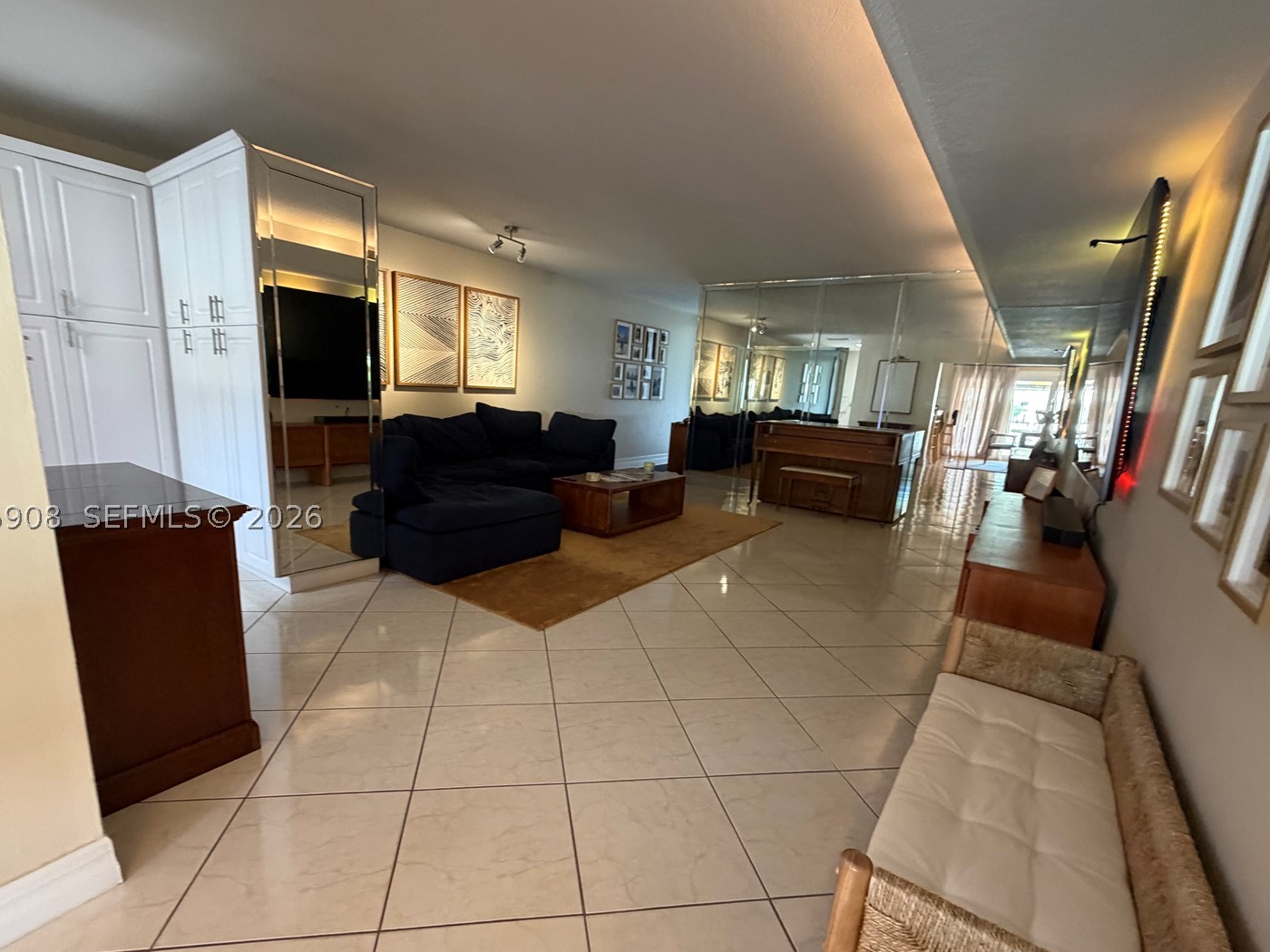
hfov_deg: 94.4
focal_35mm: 16
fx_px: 587
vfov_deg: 77.9
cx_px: 601
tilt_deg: -13.4
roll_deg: -3.6
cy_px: 517
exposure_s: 1/60
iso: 400
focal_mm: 2.22
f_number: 2.2
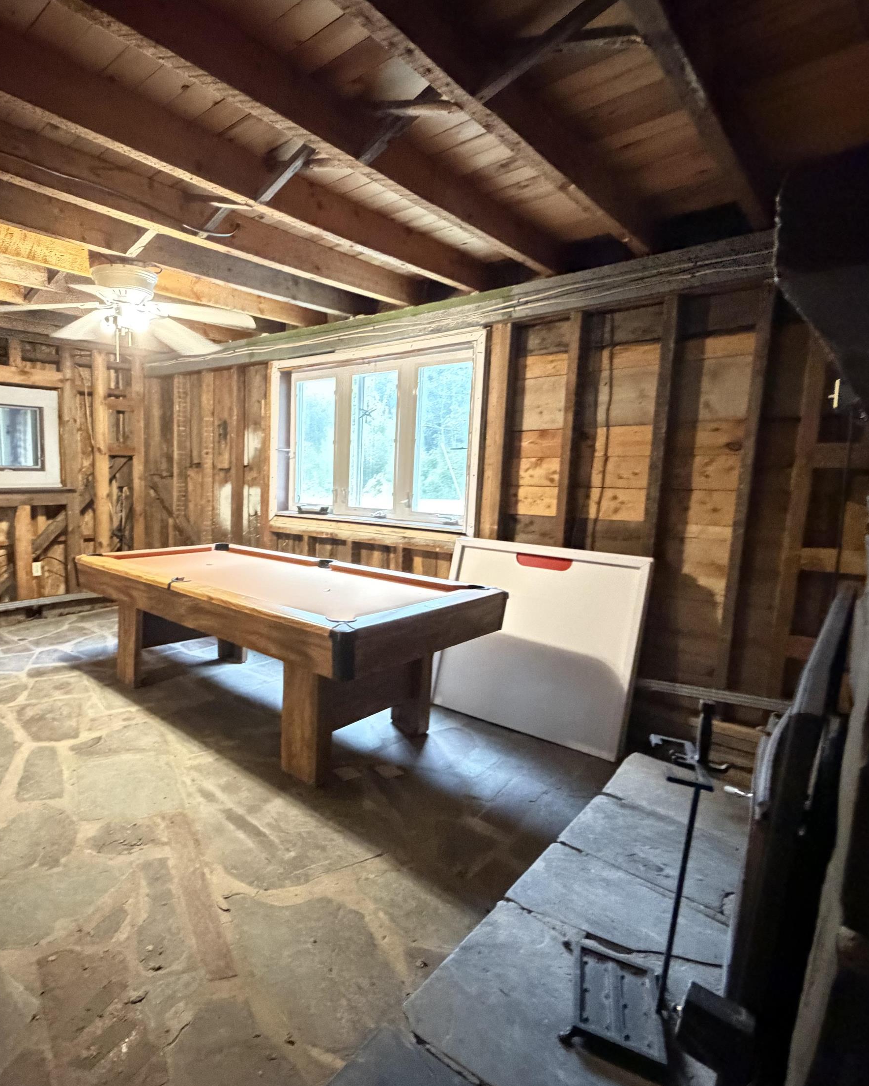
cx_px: 245
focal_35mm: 19
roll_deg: -0.5
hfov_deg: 67.5
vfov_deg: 83.3
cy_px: 542
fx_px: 611
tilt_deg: -7.3
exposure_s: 1/30
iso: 1600
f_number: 2.2
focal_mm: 2.22
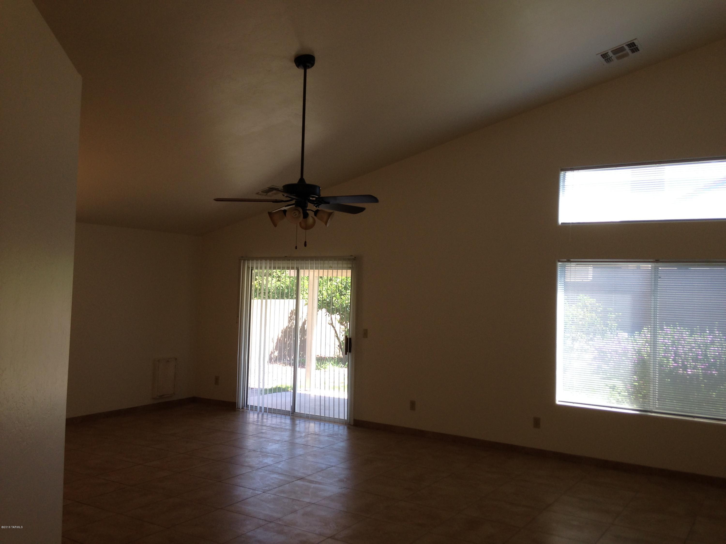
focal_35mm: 33
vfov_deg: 42.9
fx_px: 692
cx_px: 363
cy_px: 272
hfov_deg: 55.4
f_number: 2.4
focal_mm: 4.12
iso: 50
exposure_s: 1/134
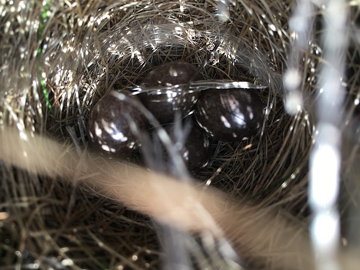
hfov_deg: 61.7
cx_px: 180
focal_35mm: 29
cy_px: 135
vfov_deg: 48.2
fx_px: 302
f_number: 2.2
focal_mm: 4.15
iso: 25
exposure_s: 1/100
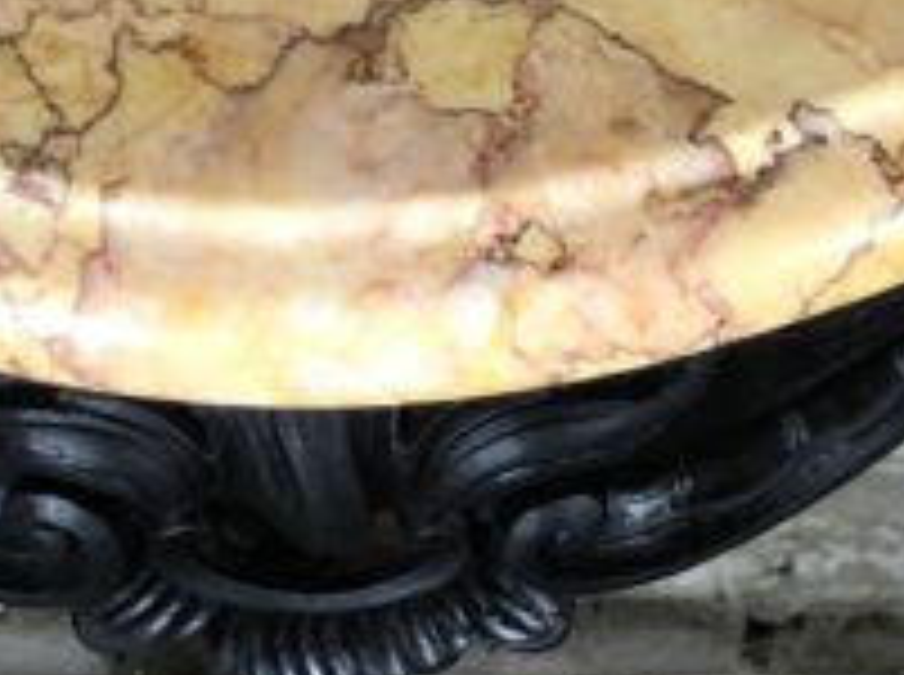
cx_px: 418
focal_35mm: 143
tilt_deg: -57.1
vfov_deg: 10.2
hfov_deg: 13.8
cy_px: -86
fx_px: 3728
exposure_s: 1/17
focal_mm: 4
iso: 40
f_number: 1.8
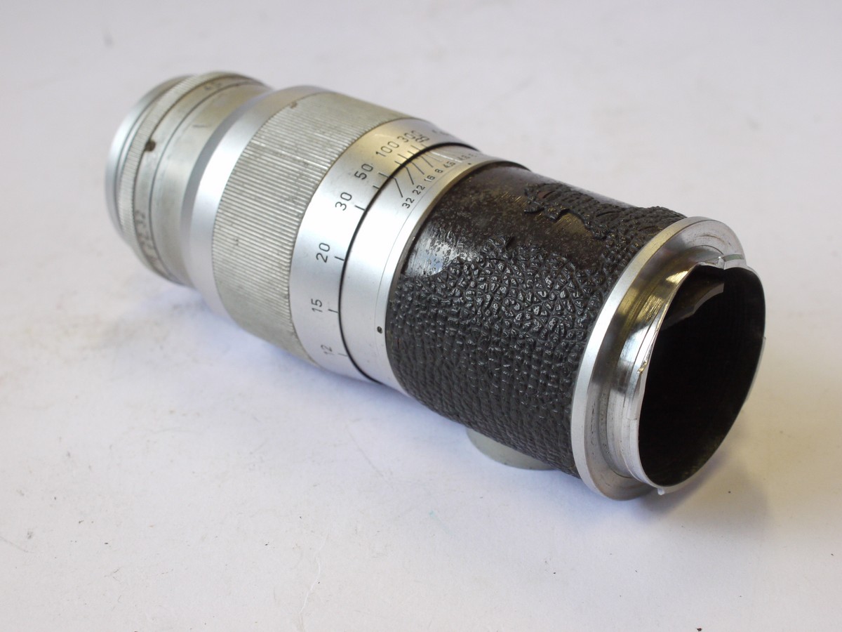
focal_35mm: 60
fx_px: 1459
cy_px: 316
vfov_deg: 24.4
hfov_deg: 32.2
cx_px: 421
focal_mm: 30
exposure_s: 1/100
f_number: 8
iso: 800
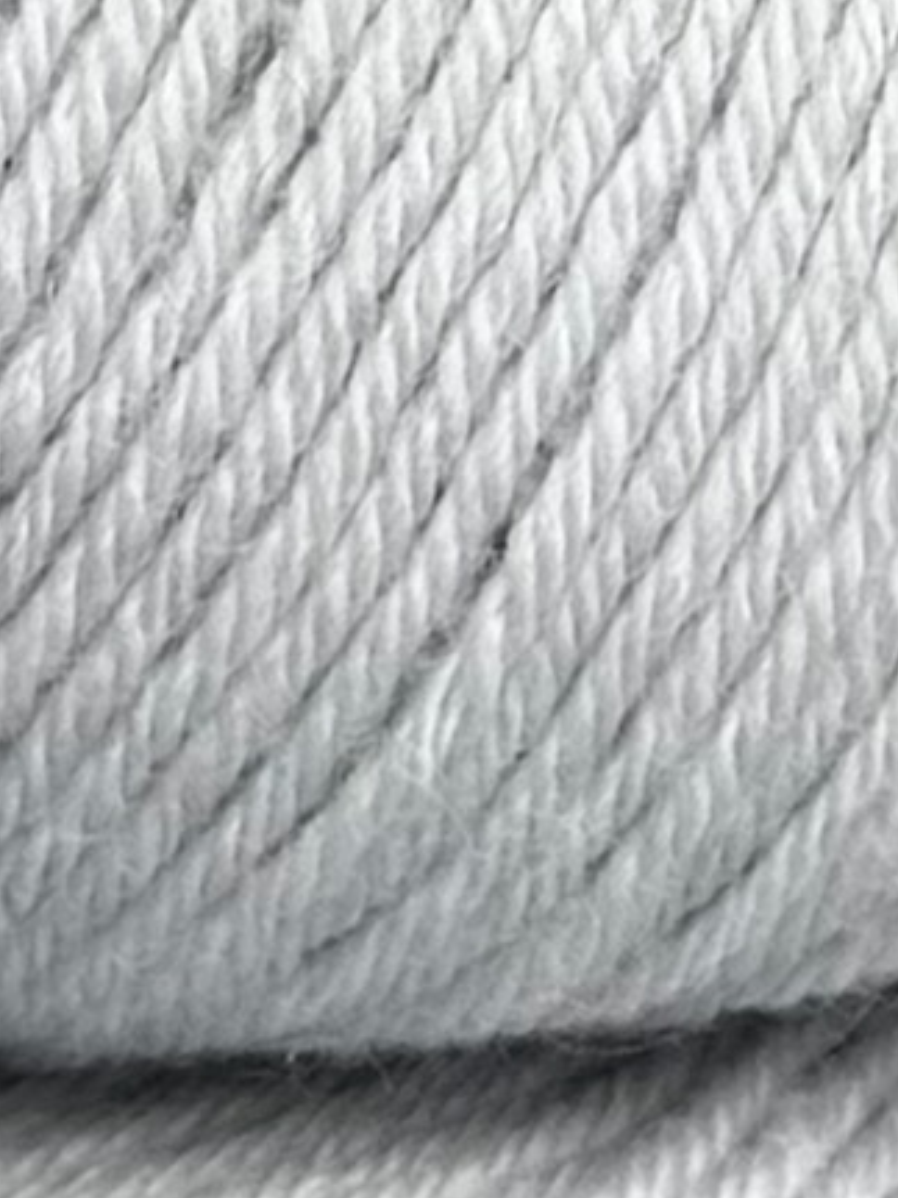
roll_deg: -0.3
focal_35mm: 114
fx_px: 3945
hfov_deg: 11.9
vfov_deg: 17.2
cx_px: -734
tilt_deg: -3.3
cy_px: 275
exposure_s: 1/1230
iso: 80
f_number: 1.78
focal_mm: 6.76
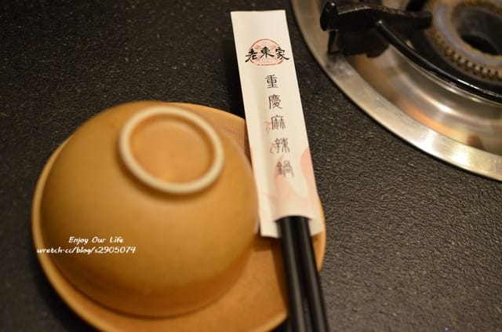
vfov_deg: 25.6
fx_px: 730
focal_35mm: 52
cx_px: 251
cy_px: 166
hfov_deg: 37.9
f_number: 2.8
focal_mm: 35
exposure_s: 1/500
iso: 2000
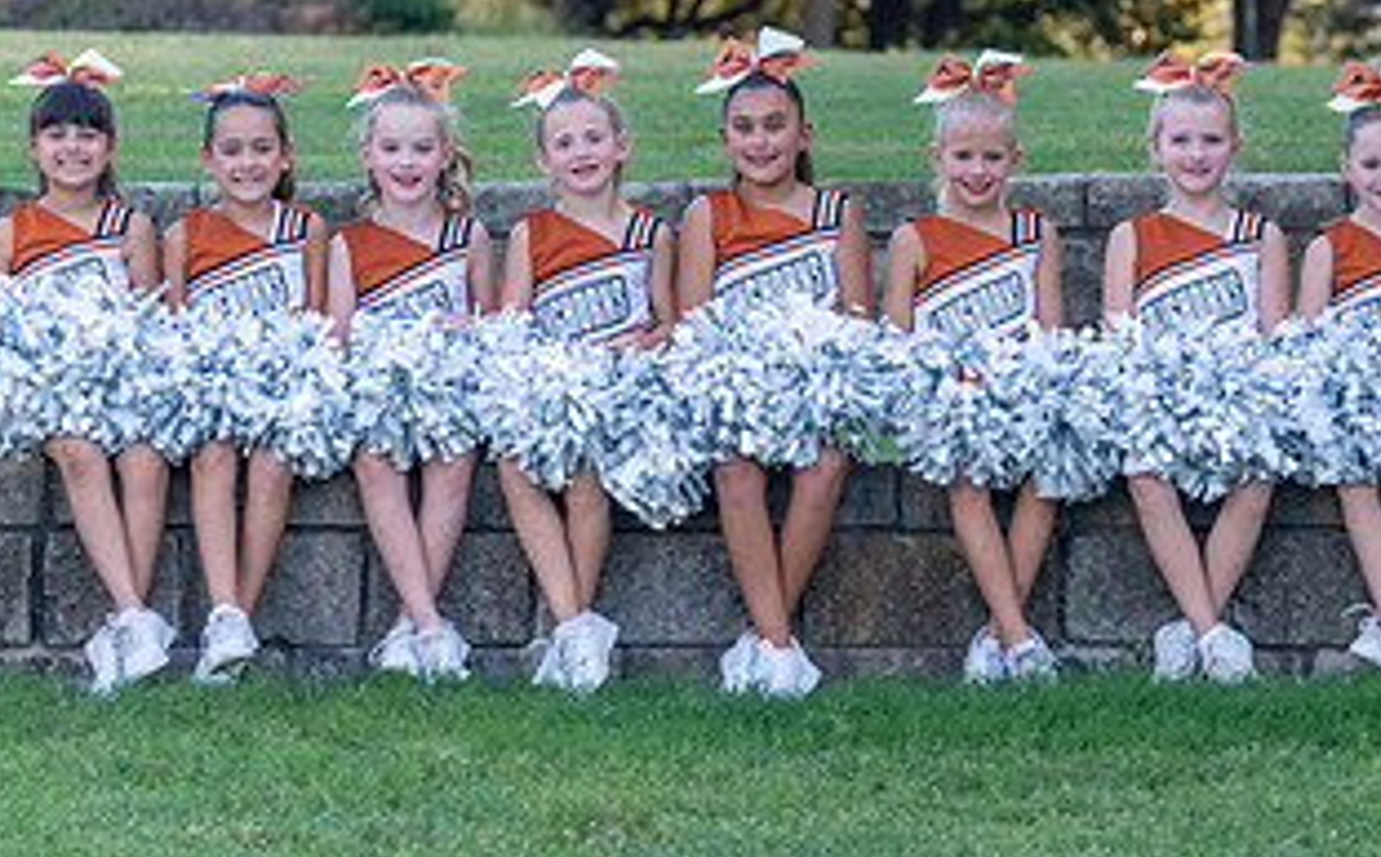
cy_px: 410
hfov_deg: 11.1
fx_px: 7099
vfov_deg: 6.9
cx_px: 982
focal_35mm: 189
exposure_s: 1/320
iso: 400
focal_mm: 97
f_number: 3.5
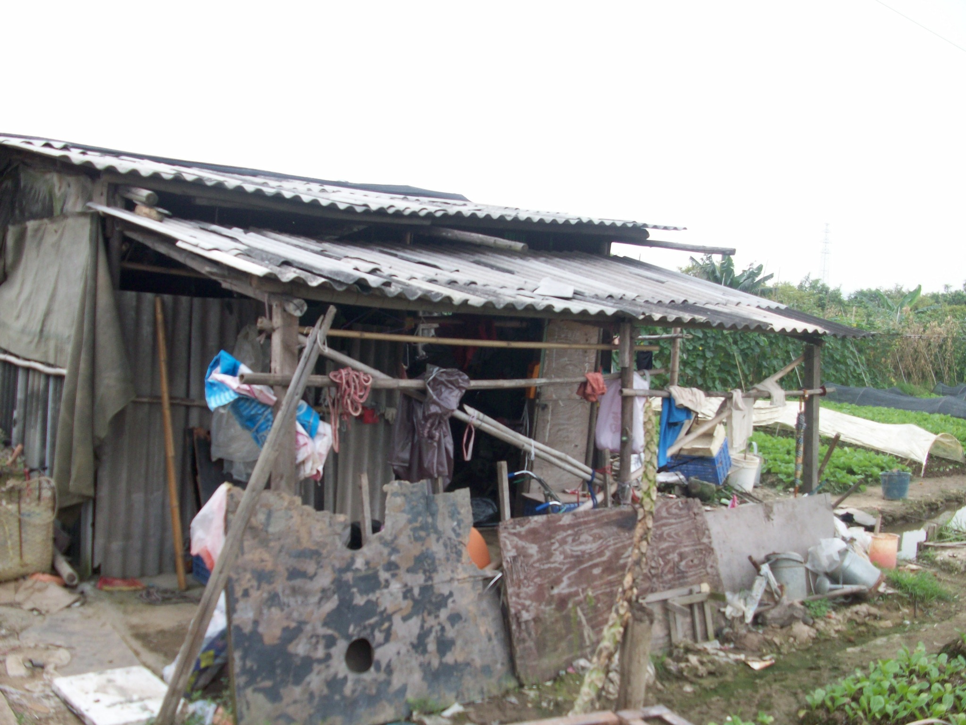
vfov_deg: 41.8
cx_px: 483
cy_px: 362
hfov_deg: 54.0
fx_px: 949
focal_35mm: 34
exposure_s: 1/206
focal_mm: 5.7
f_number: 2.8
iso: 64
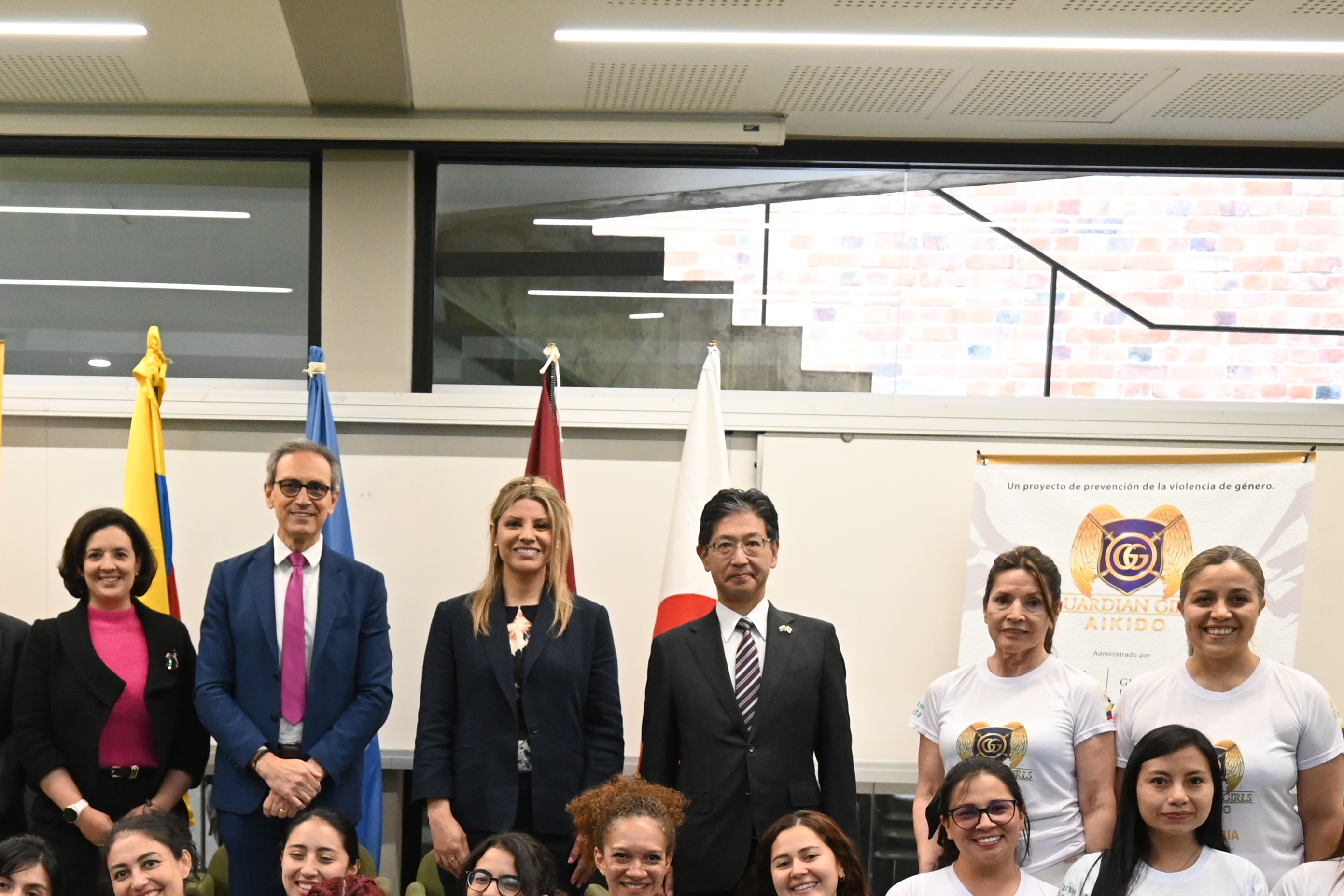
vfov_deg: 26.8
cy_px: 854
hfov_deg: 40.5
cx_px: 425
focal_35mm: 48
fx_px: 1792
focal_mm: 16
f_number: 3.5
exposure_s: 1/125
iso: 1800
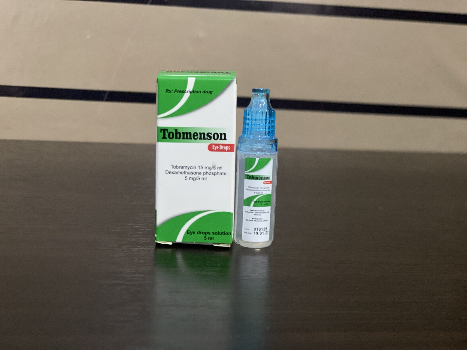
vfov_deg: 28.0
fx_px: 702
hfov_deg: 36.8
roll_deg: -1.8
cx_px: 234
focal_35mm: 52
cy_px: 175
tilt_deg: -7.7
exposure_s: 1/33
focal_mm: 6
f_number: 2
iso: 320
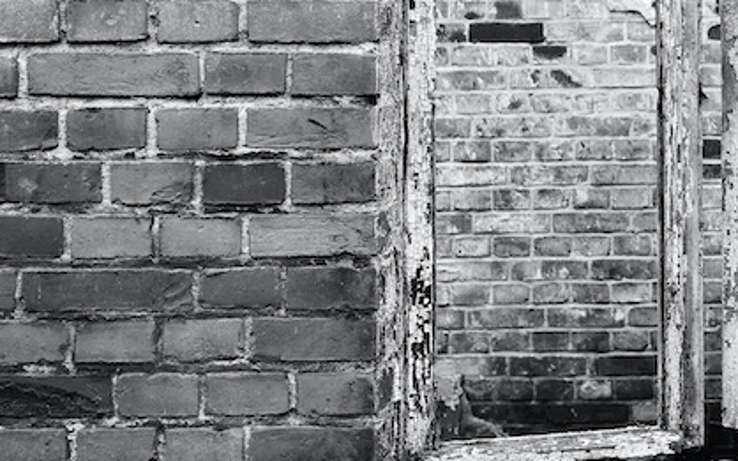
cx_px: 749
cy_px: 20
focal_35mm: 82
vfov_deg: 15.7
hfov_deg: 24.1
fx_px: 1649
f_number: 4
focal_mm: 28
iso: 100
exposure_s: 1/80
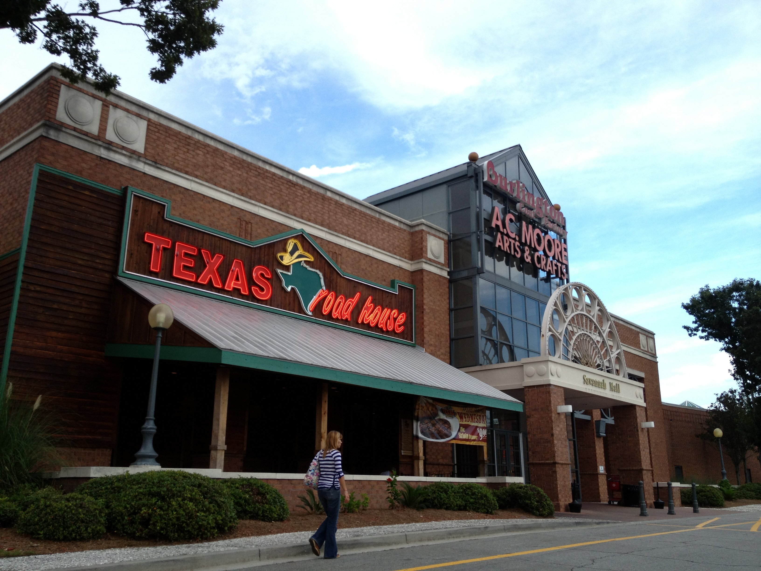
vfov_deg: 40.7
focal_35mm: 35
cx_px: 380
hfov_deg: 52.6
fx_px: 769
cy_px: 286
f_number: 2.4
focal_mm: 4.28
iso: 64
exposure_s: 1/273
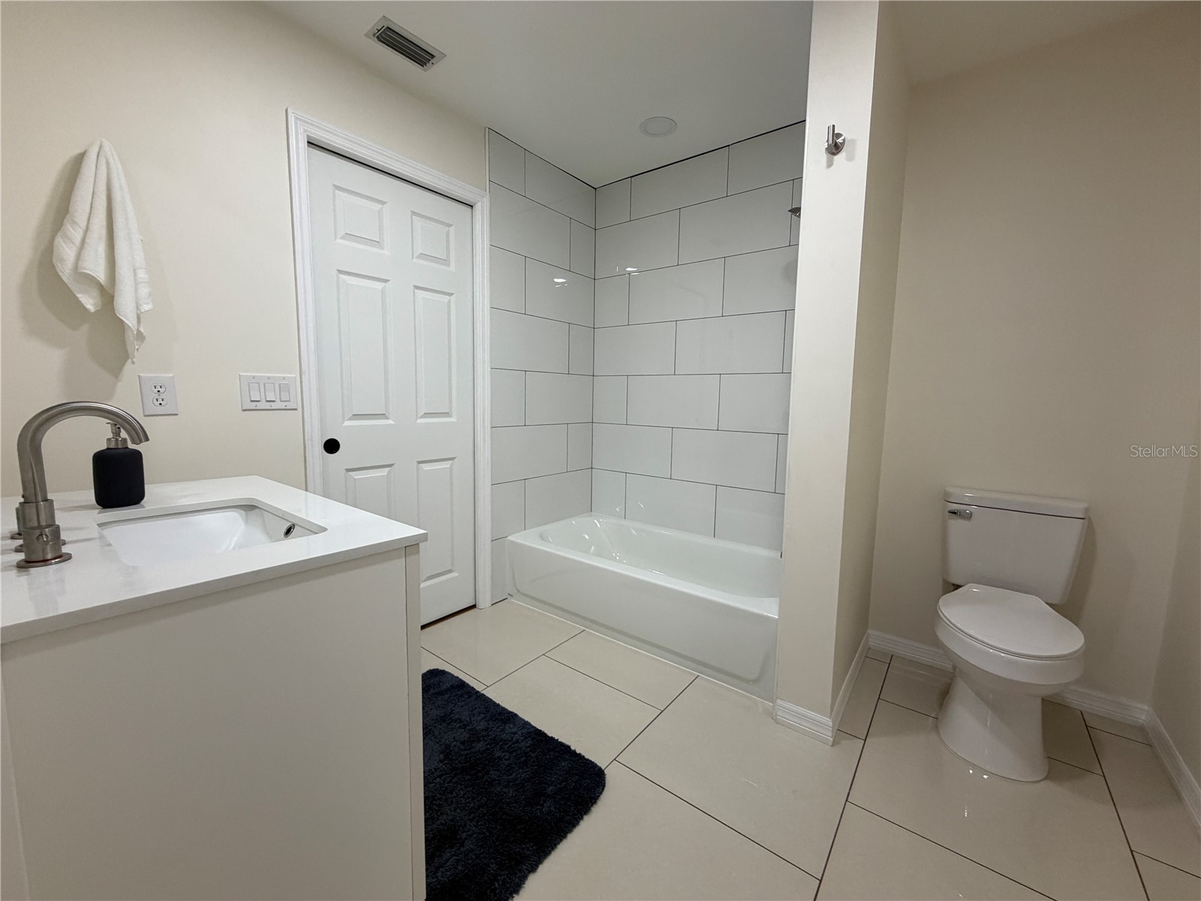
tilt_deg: -5.4
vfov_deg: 85.7
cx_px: 600
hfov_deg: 102.1
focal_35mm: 14
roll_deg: +0.4
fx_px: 486
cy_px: 450
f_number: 2.2
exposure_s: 1/120
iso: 200
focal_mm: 2.22
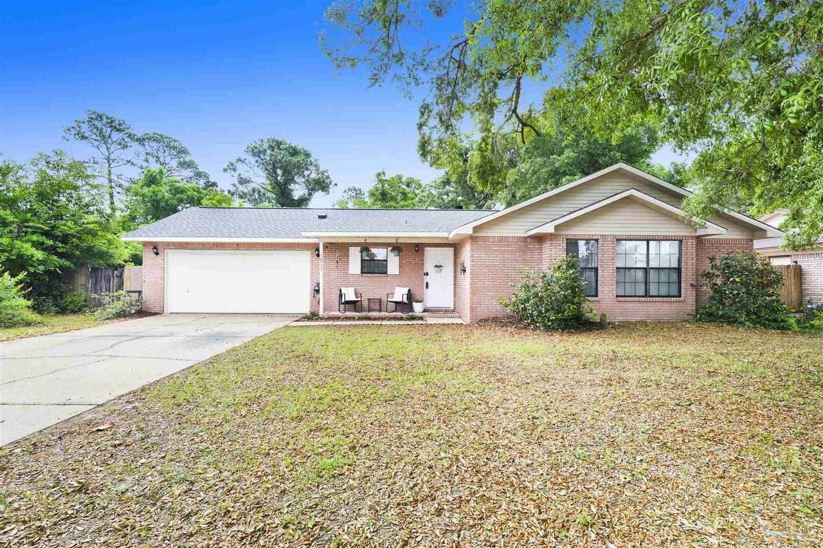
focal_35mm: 16
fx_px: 377
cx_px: 412
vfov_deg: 72.0
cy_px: 274
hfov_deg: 95.0
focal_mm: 16.5
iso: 400
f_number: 11
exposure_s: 1/80
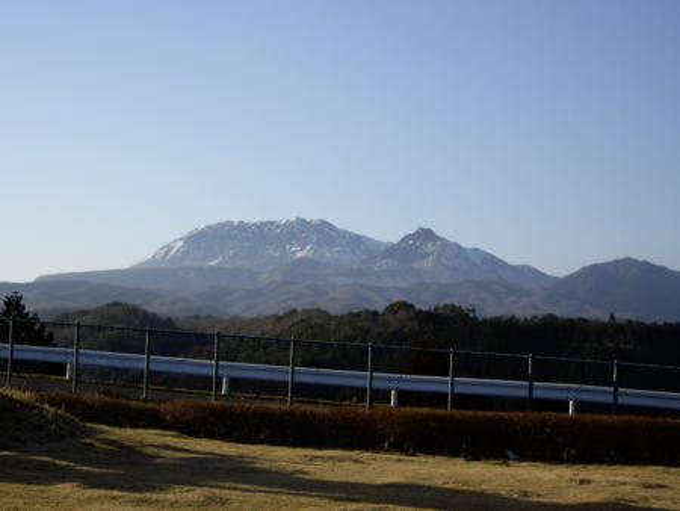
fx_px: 1553
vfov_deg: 18.7
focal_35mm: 79
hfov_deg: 24.7
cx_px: 340
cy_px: 256
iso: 50
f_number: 6.5
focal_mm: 12.8
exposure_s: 1/160
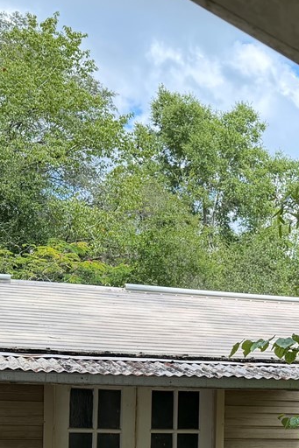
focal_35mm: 78
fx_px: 972
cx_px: 389
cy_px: 431
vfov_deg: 25.0
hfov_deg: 16.5
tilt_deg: -1.0
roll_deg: -0.9
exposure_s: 1/1585
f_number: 1.78
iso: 100
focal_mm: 6.76
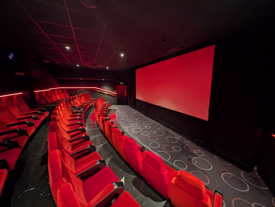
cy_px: 104
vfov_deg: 94.6
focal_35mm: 12
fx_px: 95
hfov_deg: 110.5
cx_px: 138
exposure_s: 1/4.42
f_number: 1.95
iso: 663
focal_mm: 2.23
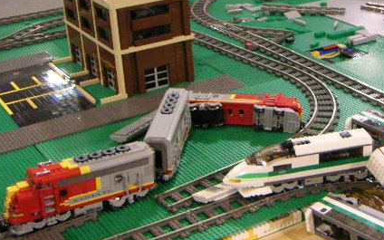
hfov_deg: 31.8
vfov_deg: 20.3
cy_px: 147
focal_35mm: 64
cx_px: 252
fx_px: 670
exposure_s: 1/20
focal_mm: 5.3
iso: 400
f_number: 2.9
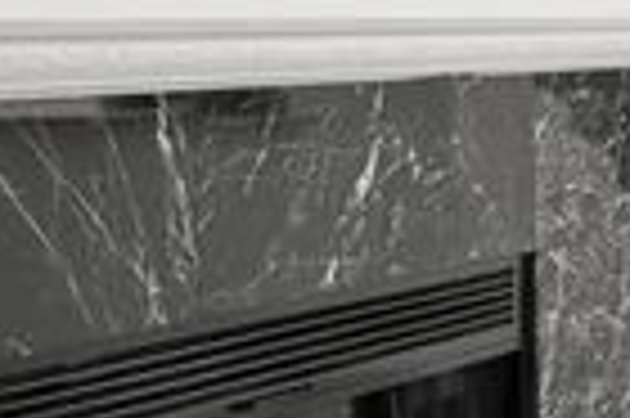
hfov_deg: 13.0
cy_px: 25
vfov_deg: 14.2
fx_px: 1661
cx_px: 1688
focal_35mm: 95
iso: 200
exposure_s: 4
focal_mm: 13
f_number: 8
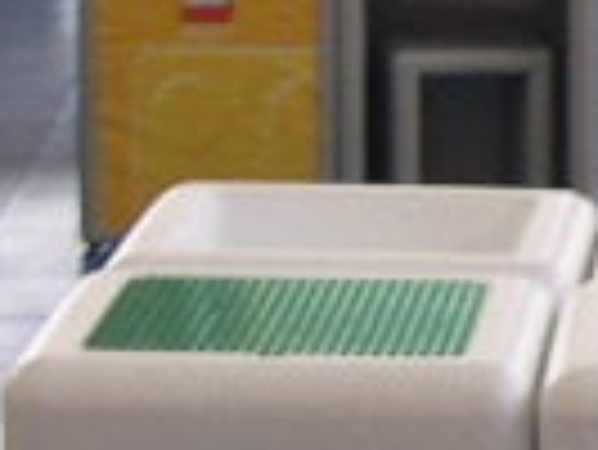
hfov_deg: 6.4
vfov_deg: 5.1
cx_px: 1421
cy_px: 243
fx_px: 5066
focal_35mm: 293
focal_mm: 8
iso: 100
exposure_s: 1/30.4
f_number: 2.8
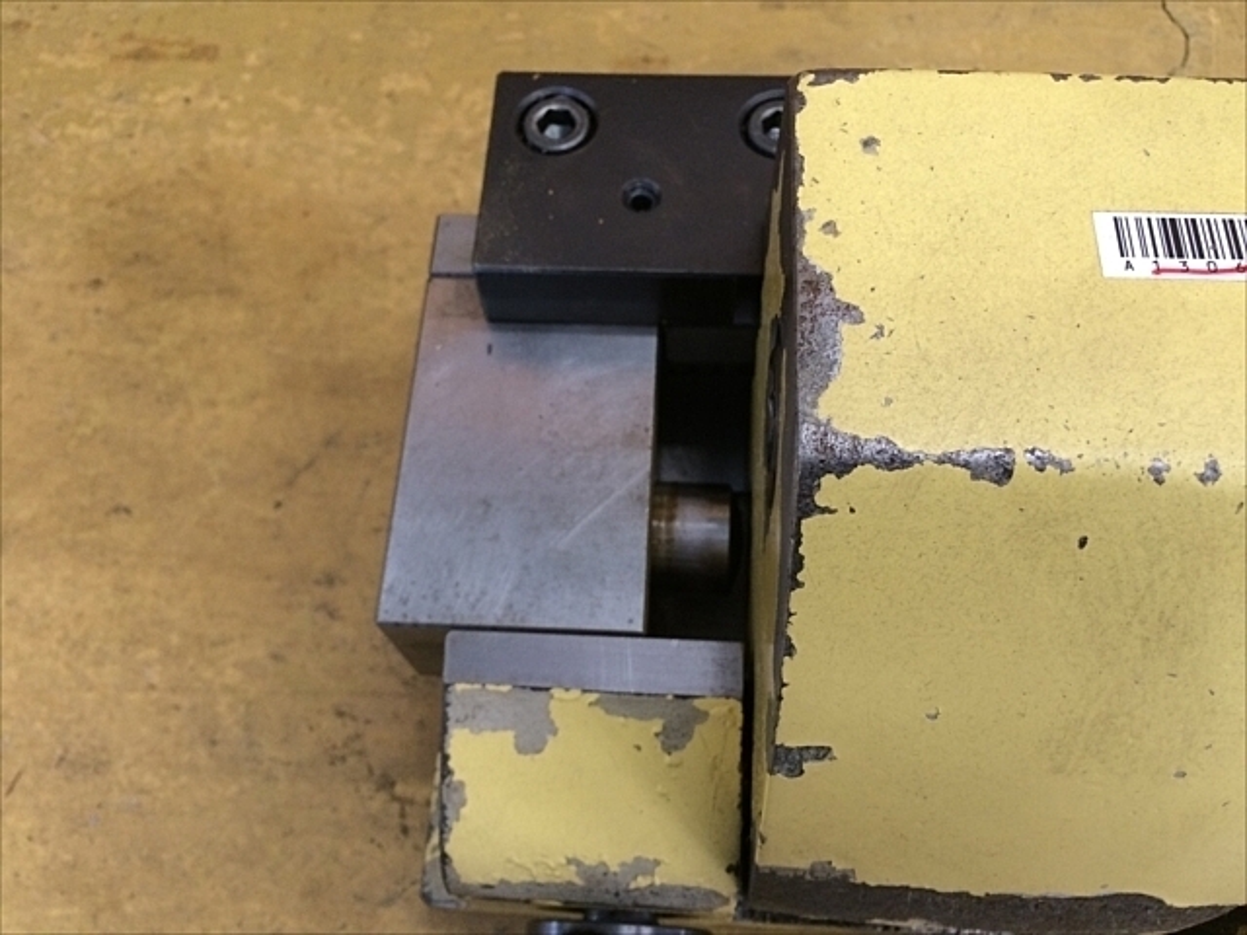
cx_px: 624
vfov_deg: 48.2
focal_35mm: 29
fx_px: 1045
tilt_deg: -68.8
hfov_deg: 61.7
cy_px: 468
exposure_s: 1/30
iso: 125
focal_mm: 4.15
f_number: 2.2
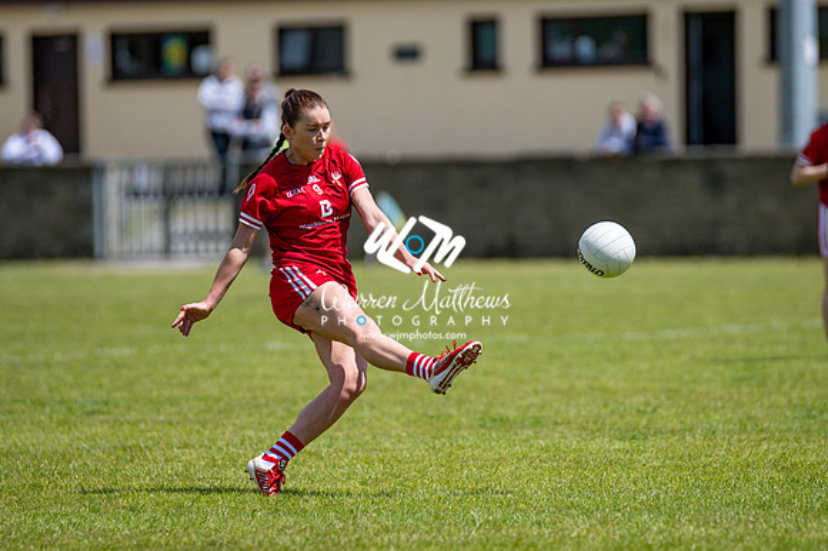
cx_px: 414
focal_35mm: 450
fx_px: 10344
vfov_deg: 3.1
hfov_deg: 4.6
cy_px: 276
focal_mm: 300
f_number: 2.8
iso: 200
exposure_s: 1/6400
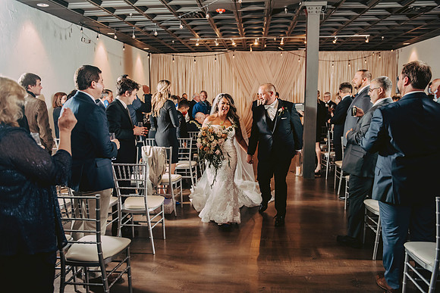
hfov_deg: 60.3
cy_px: 146
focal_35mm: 31
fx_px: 379
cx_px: 220
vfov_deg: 42.3
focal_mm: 31
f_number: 3.2
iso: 2000
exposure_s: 1/250
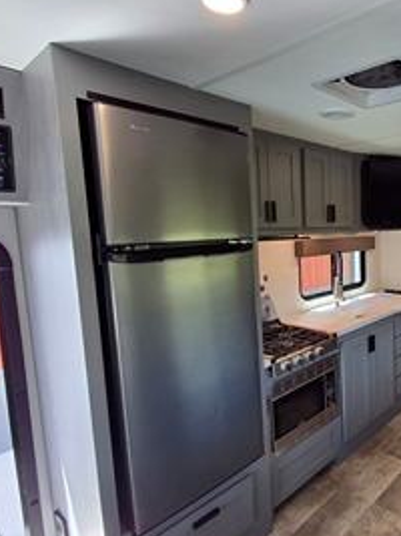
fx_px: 371
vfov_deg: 71.6
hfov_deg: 51.7
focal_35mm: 24
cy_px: 277
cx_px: 343
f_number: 2.2
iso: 40
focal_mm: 1.64
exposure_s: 1/60
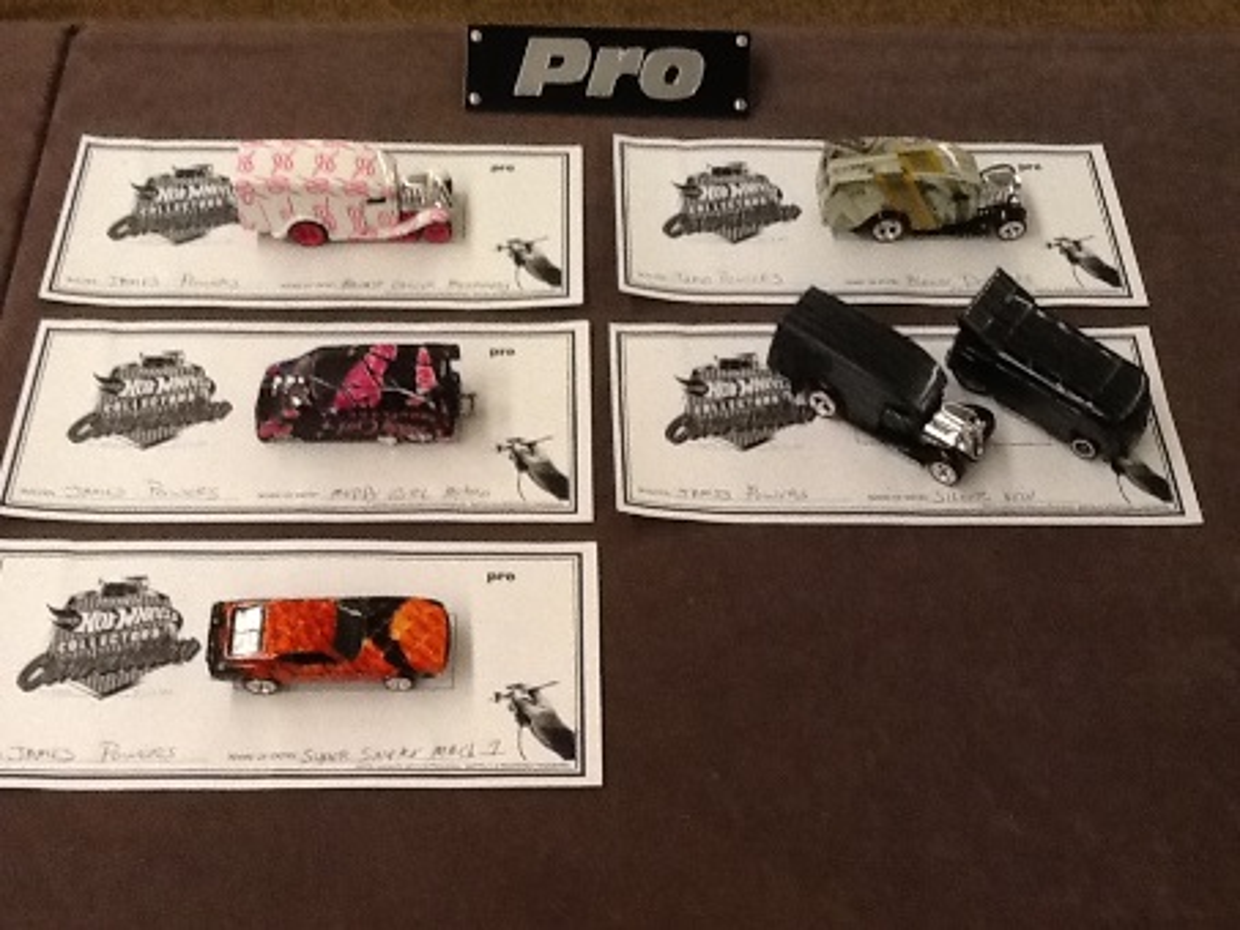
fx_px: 1577
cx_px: 620
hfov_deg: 42.9
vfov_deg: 32.9
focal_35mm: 44
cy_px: 465
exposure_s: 1/30
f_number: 2.4
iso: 160
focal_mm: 2.03
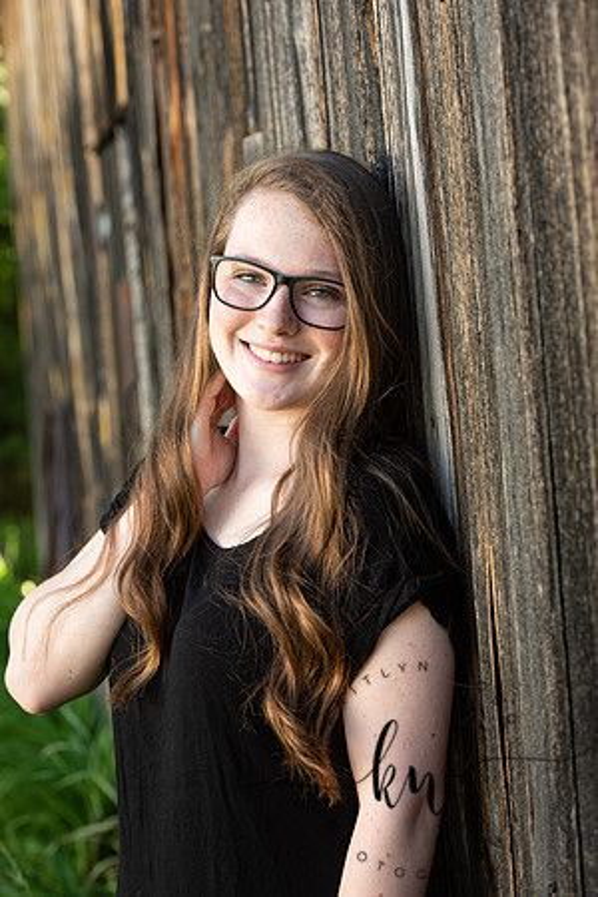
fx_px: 2242
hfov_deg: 15.2
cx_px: 299
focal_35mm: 90
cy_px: 448
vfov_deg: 22.6
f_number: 5.6
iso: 400
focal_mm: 90
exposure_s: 1/200
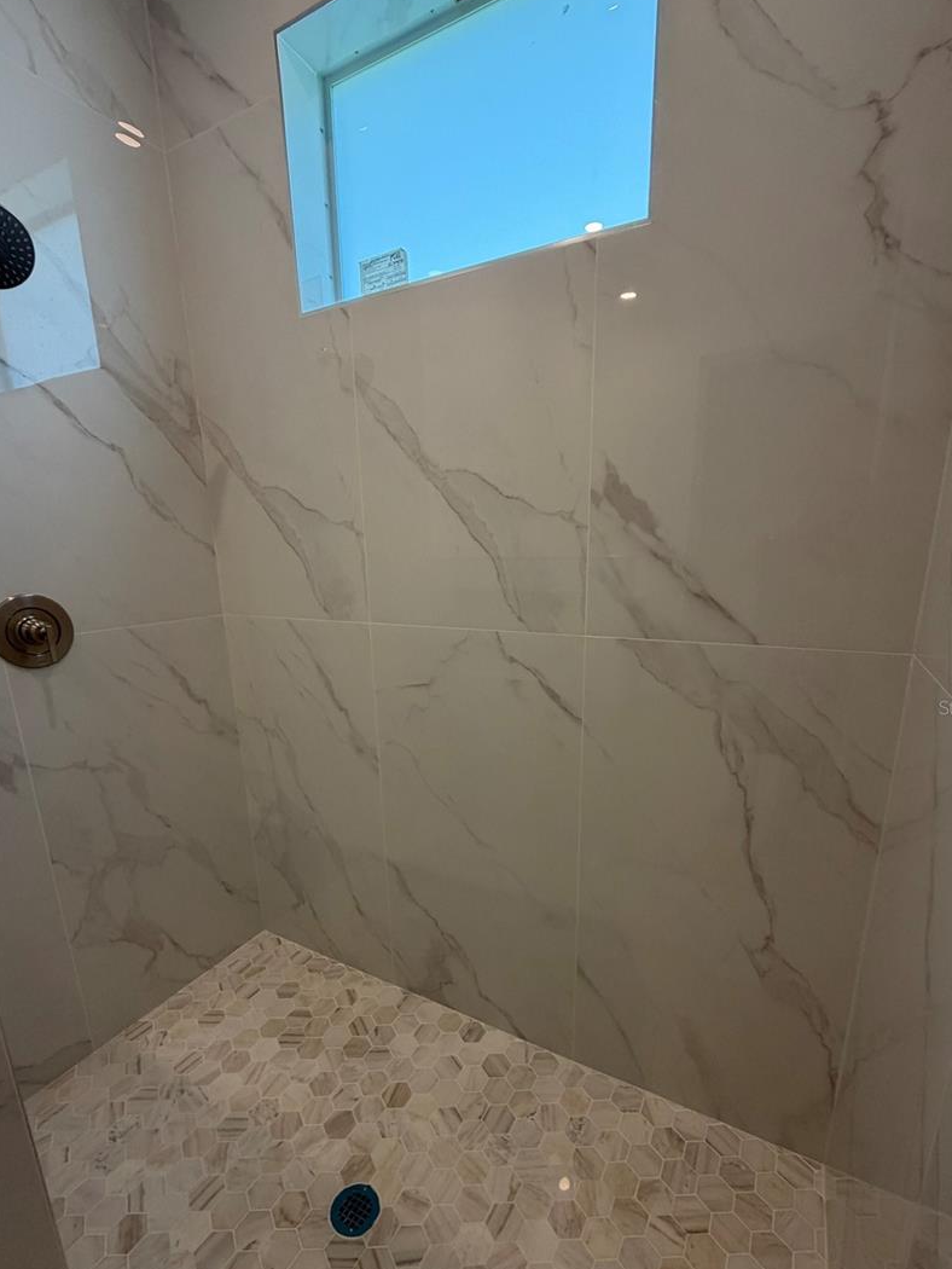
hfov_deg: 78.1
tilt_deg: -14.9
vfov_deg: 94.1
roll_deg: +0.5
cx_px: 481
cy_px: 707
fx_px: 586
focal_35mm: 16
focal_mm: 2.22
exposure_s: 1/121
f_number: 2.2
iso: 250
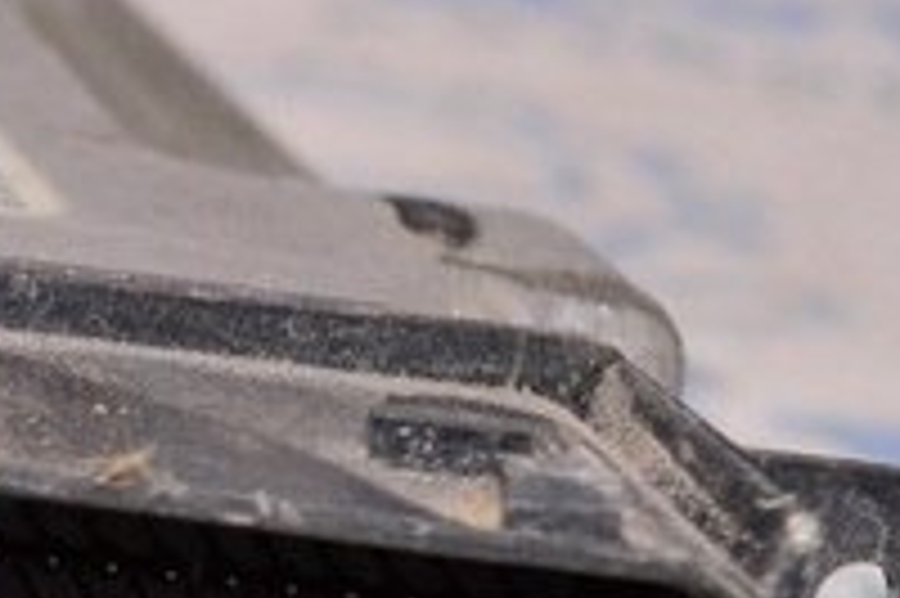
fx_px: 4596
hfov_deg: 9.9
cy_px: 726
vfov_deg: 7.4
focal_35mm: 184
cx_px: -1215
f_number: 8
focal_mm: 24
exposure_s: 1/160
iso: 1600
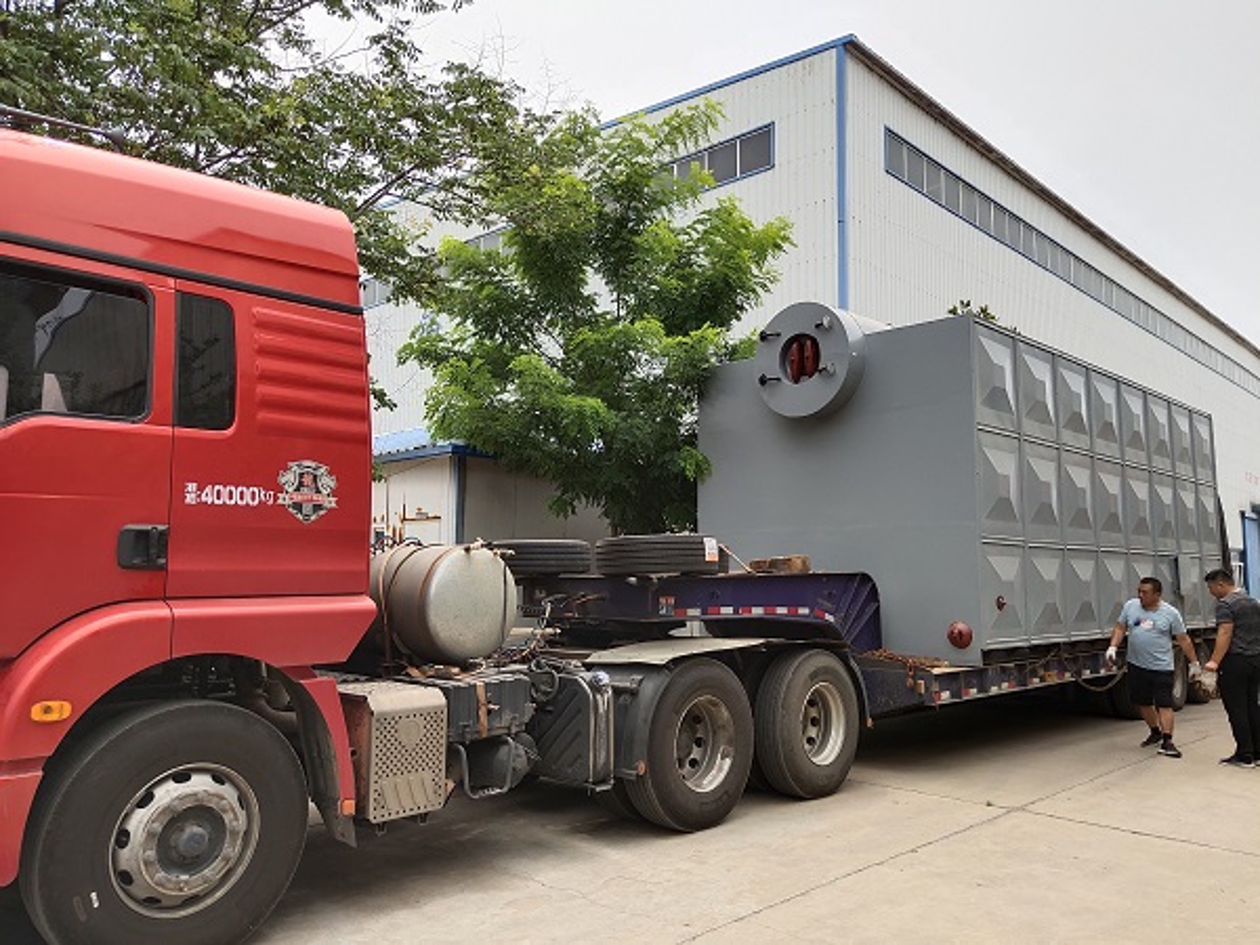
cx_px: 630
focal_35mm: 26
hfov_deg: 67.3
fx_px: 946
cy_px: 472
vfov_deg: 53.1
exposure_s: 1/4302
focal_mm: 4.27
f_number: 1.79
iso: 50
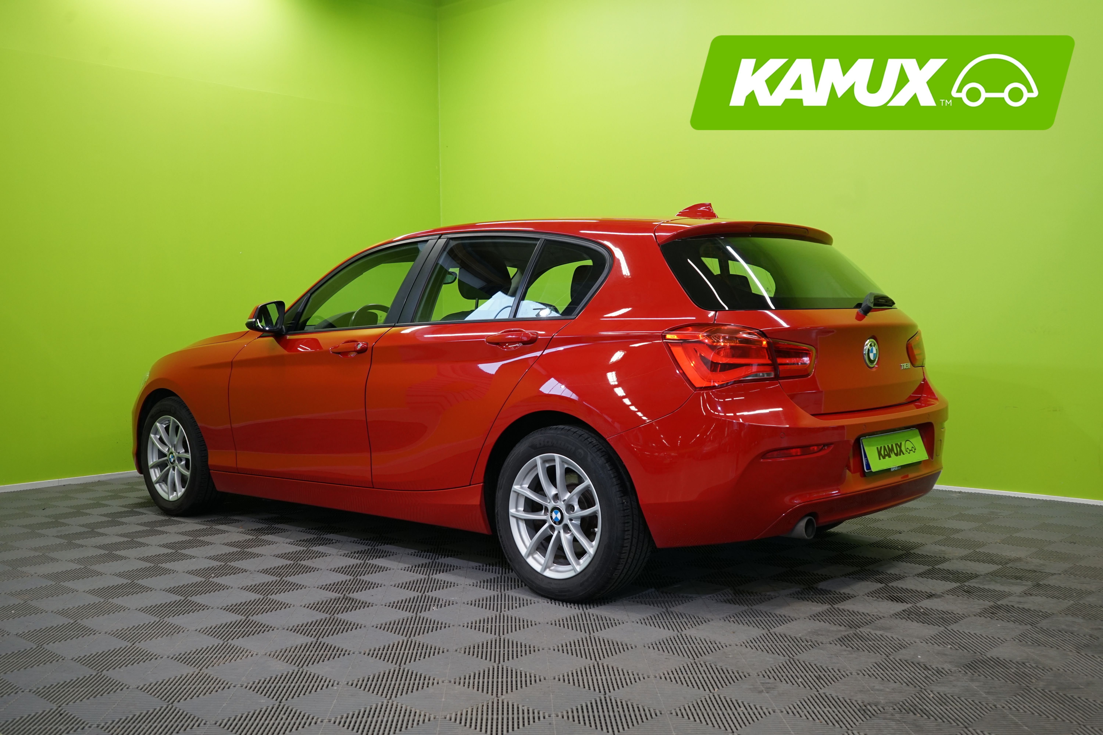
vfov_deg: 36.9
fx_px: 1103
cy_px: 368
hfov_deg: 53.1
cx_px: 552
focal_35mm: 36
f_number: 6.3
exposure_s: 1/30
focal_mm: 36
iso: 640
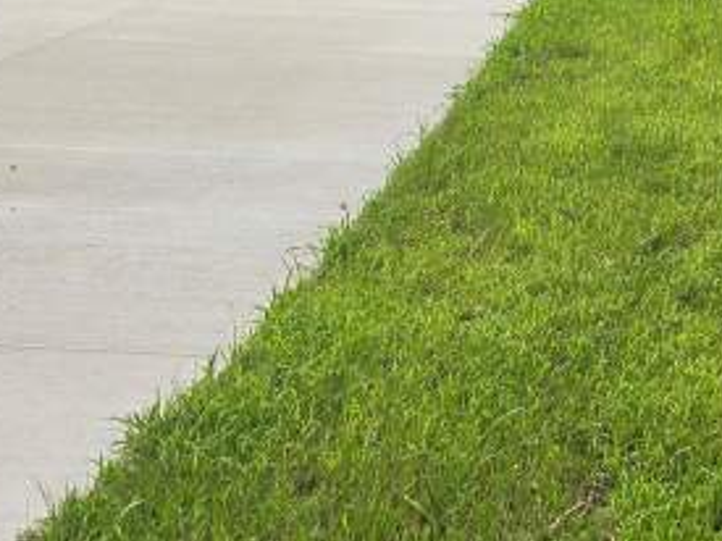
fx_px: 1397
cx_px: 633
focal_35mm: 67
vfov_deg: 20.3
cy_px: -139
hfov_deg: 28.0
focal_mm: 6.3
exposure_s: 1/981
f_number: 1.7
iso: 12
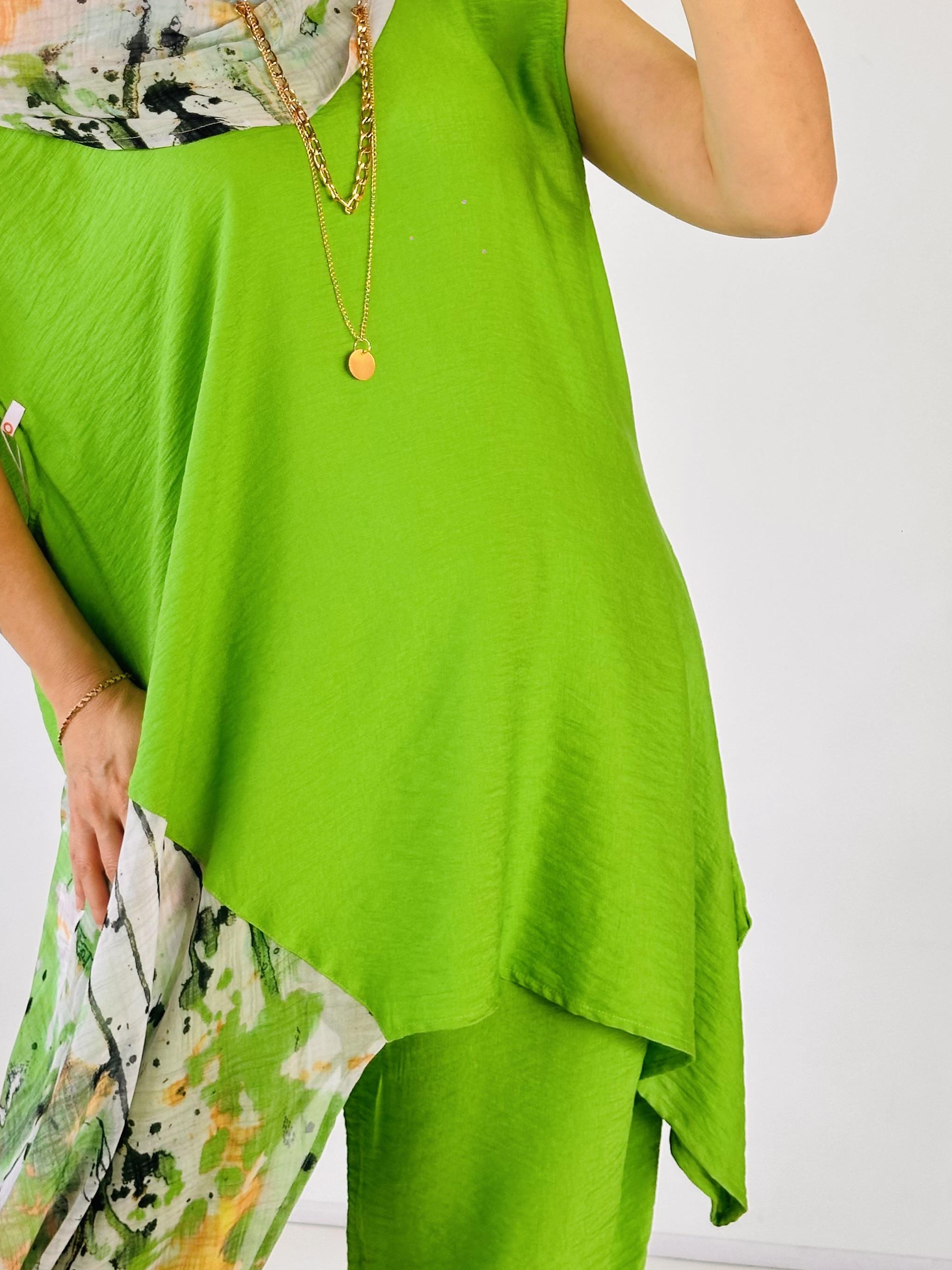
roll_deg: +0.3
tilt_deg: -27.3
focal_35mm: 71
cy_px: 367
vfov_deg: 27.1
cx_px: 322
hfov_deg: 20.7
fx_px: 2604
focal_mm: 6.86
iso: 64
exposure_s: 1/151
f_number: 1.78
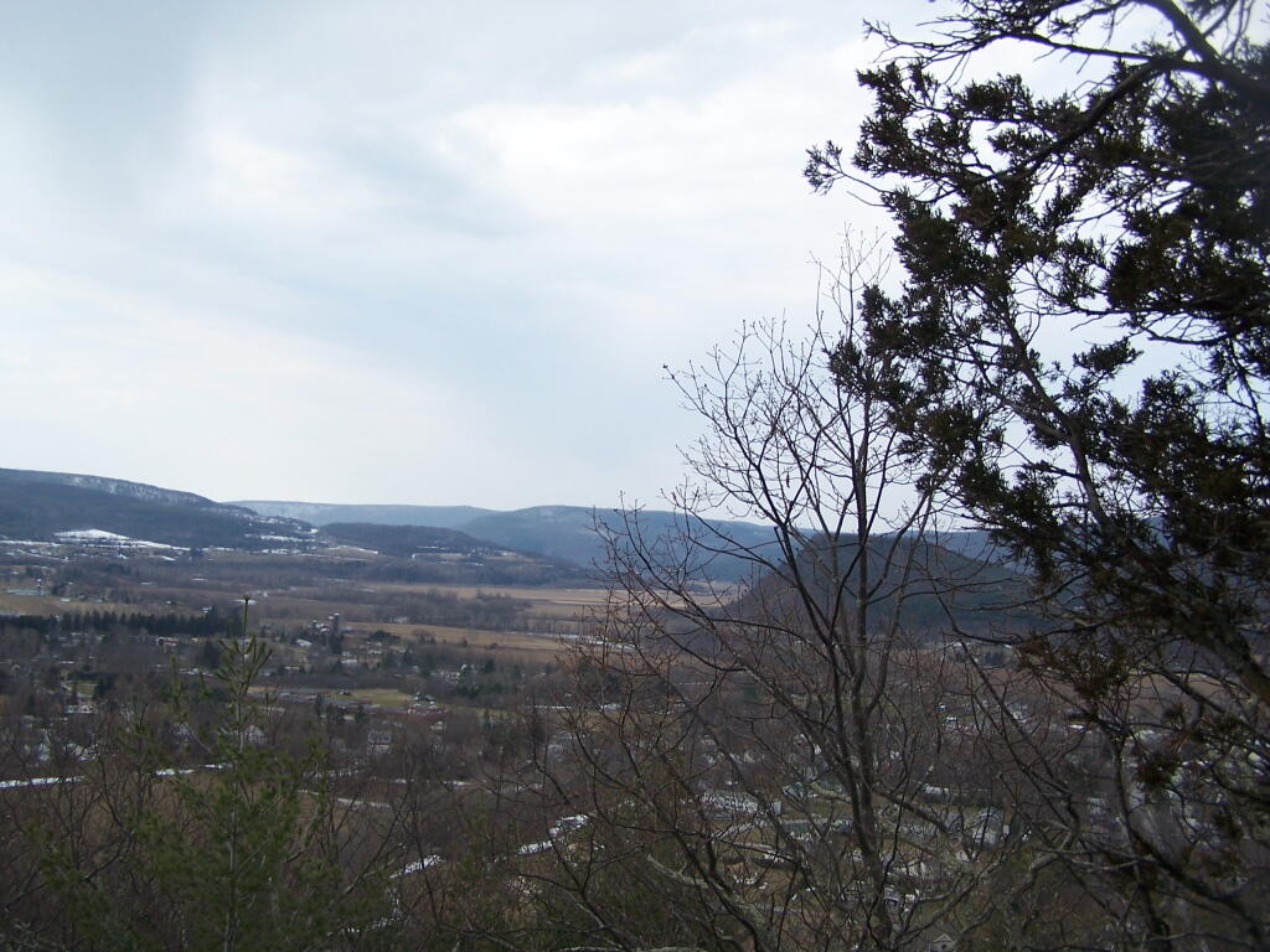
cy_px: 476
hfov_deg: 49.0
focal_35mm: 38
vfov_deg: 37.7
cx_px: 635
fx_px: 1394
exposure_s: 1/640
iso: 80
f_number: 2.8
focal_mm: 6.3
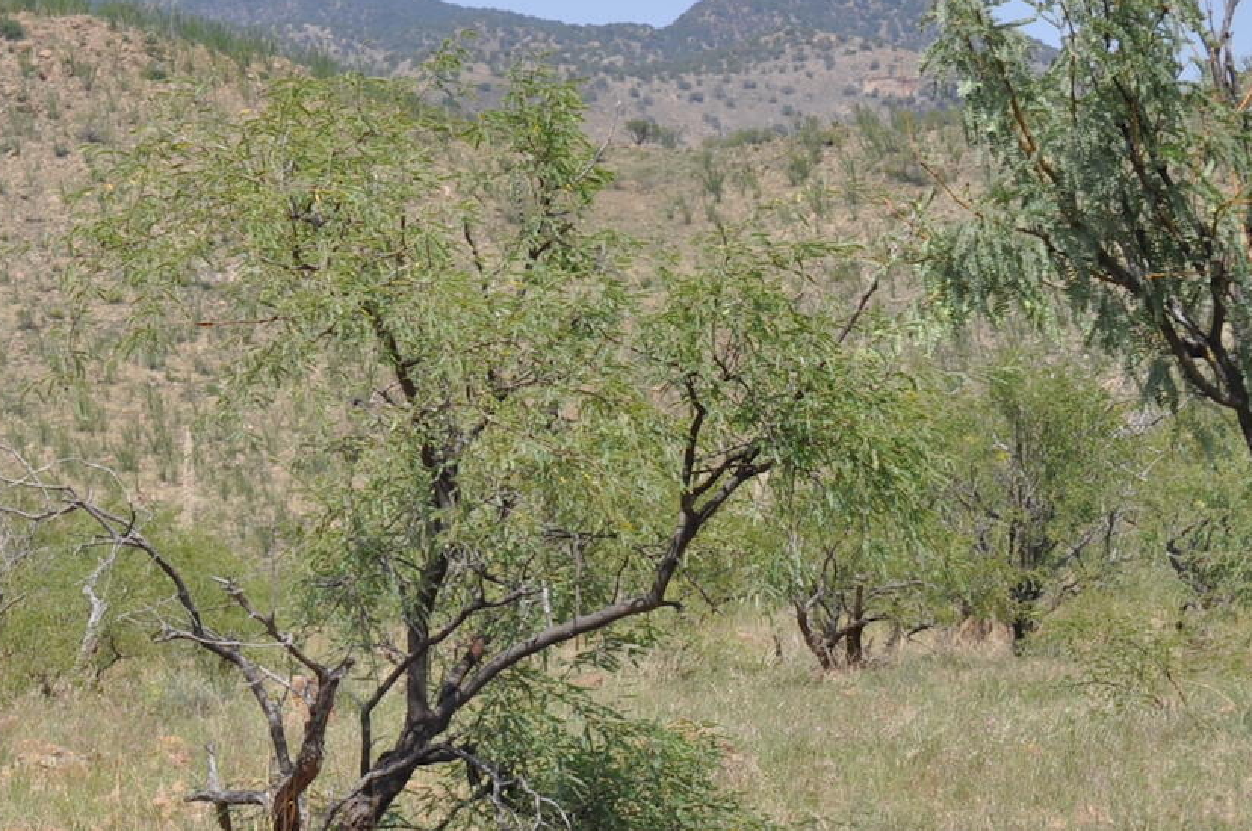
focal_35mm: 199
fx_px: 6920
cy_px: 293
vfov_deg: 6.9
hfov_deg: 10.2
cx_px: -180
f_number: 9
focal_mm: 55
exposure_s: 1/320
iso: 200
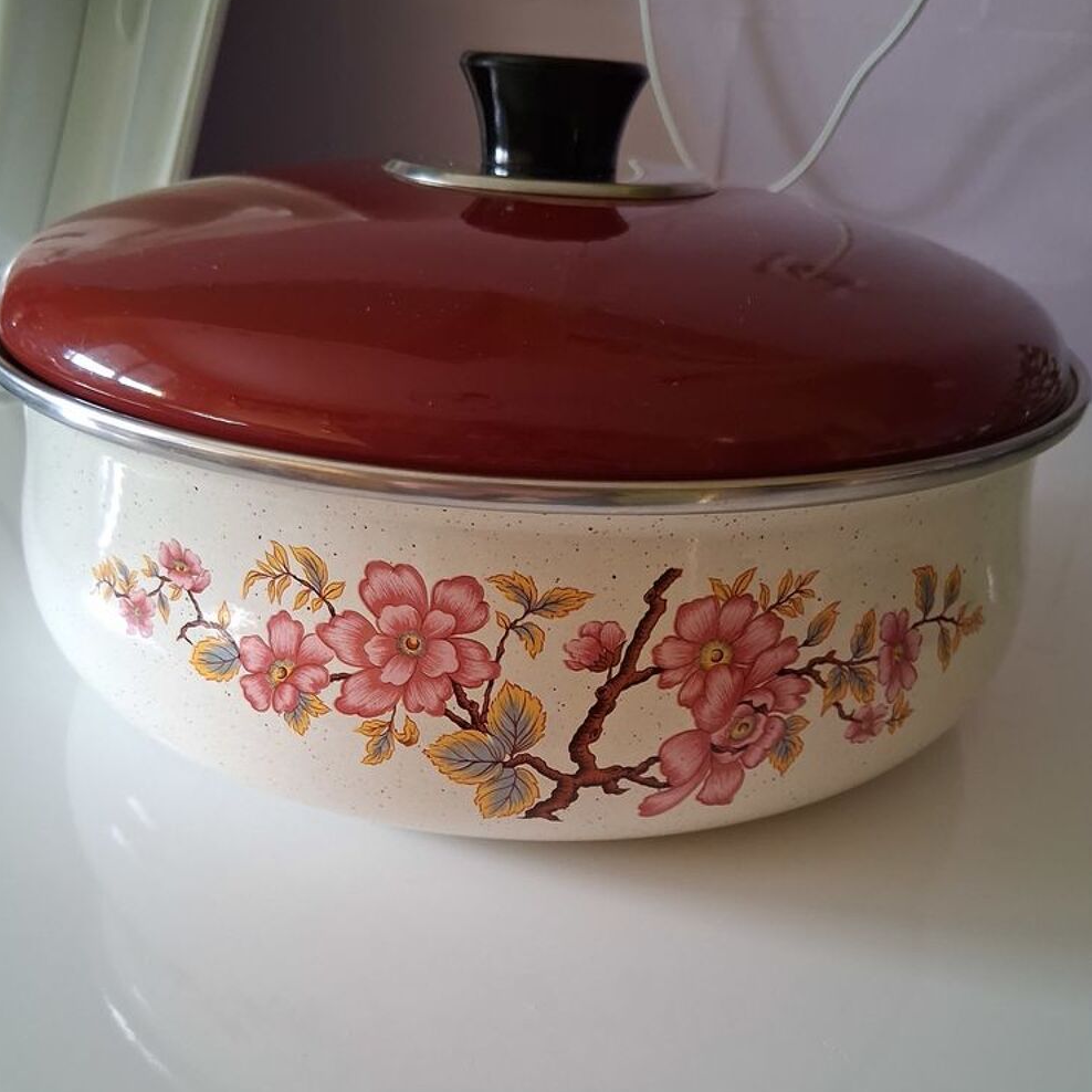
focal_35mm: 31
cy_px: 711
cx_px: 545
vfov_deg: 51.7
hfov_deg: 52.5
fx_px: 1106
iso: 400
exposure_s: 1/100
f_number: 1.8
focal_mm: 3.98
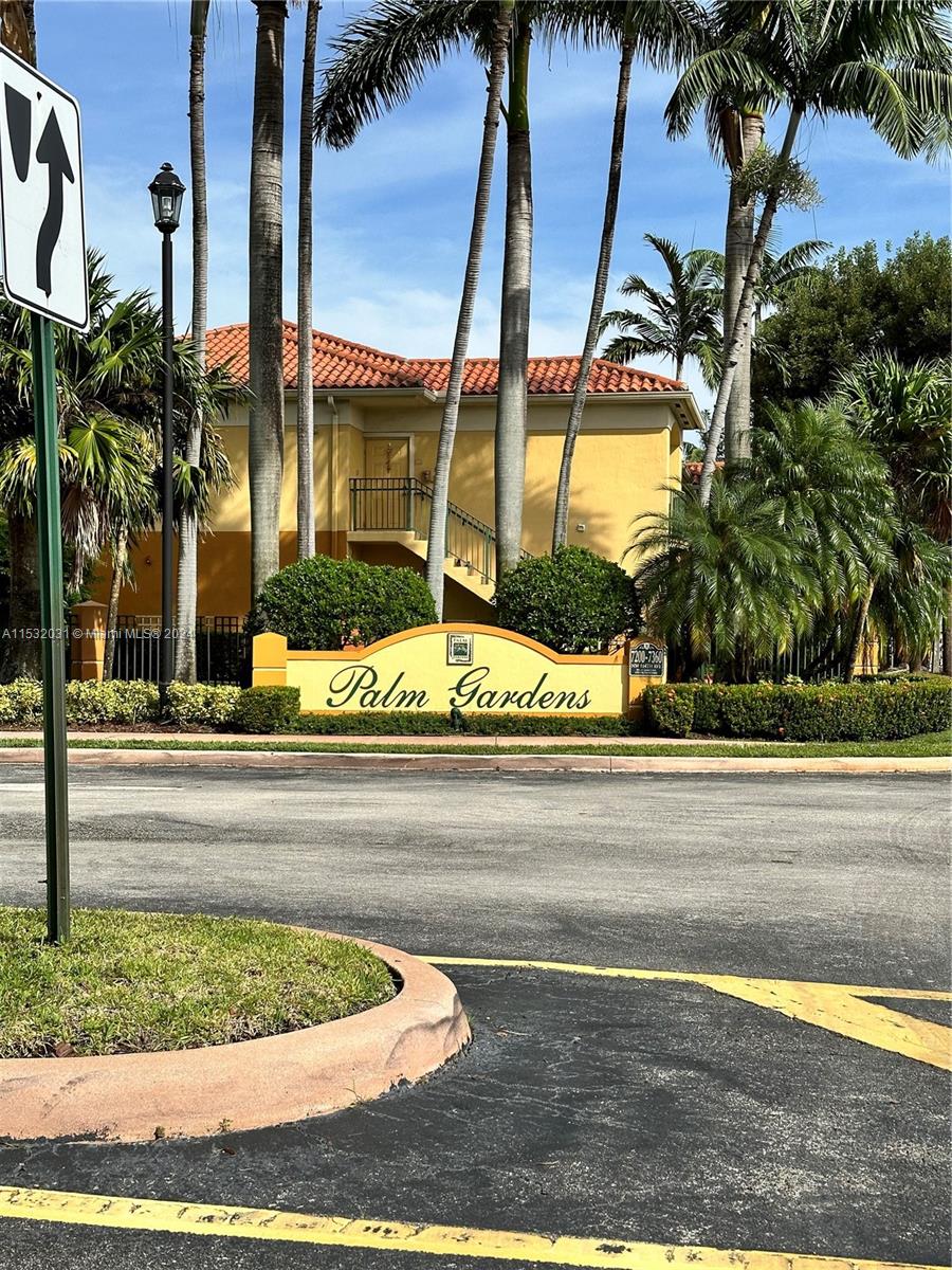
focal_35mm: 48
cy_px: 635
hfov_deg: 30.3
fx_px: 1760
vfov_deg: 39.7
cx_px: 476
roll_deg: -1.0
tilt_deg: +1.3
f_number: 1.78
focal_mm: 6.86
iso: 64
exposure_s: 1/5000
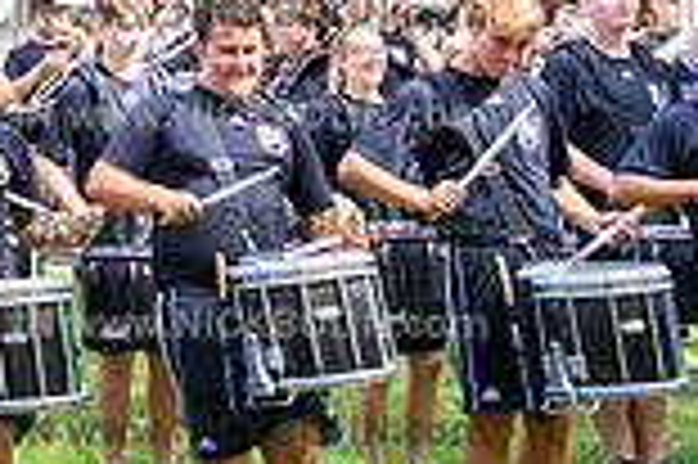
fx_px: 2324
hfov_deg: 14.8
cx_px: -567
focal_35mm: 120
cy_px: -300
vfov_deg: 10.8
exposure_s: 1/500
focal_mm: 32
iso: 2500
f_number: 5
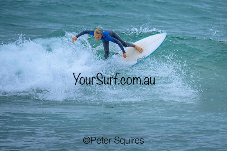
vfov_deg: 1.3
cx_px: 146
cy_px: 50
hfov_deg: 1.9
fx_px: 6933
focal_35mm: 1099
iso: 320
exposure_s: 1/2000
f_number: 6.3
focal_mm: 800
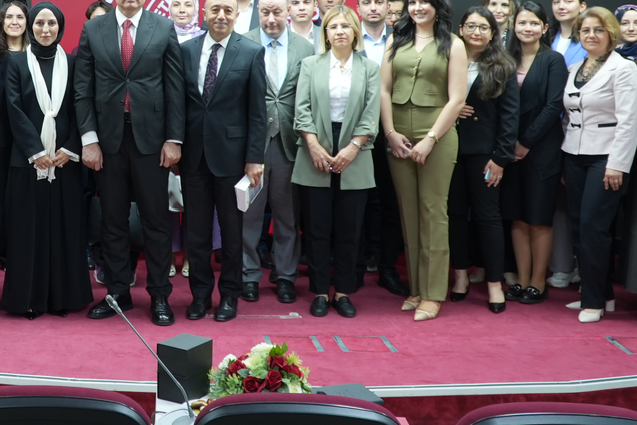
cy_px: 37
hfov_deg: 33.2
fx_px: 1026
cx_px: 99
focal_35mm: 58
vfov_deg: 22.8
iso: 500
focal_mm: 18
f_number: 4
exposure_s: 1/30
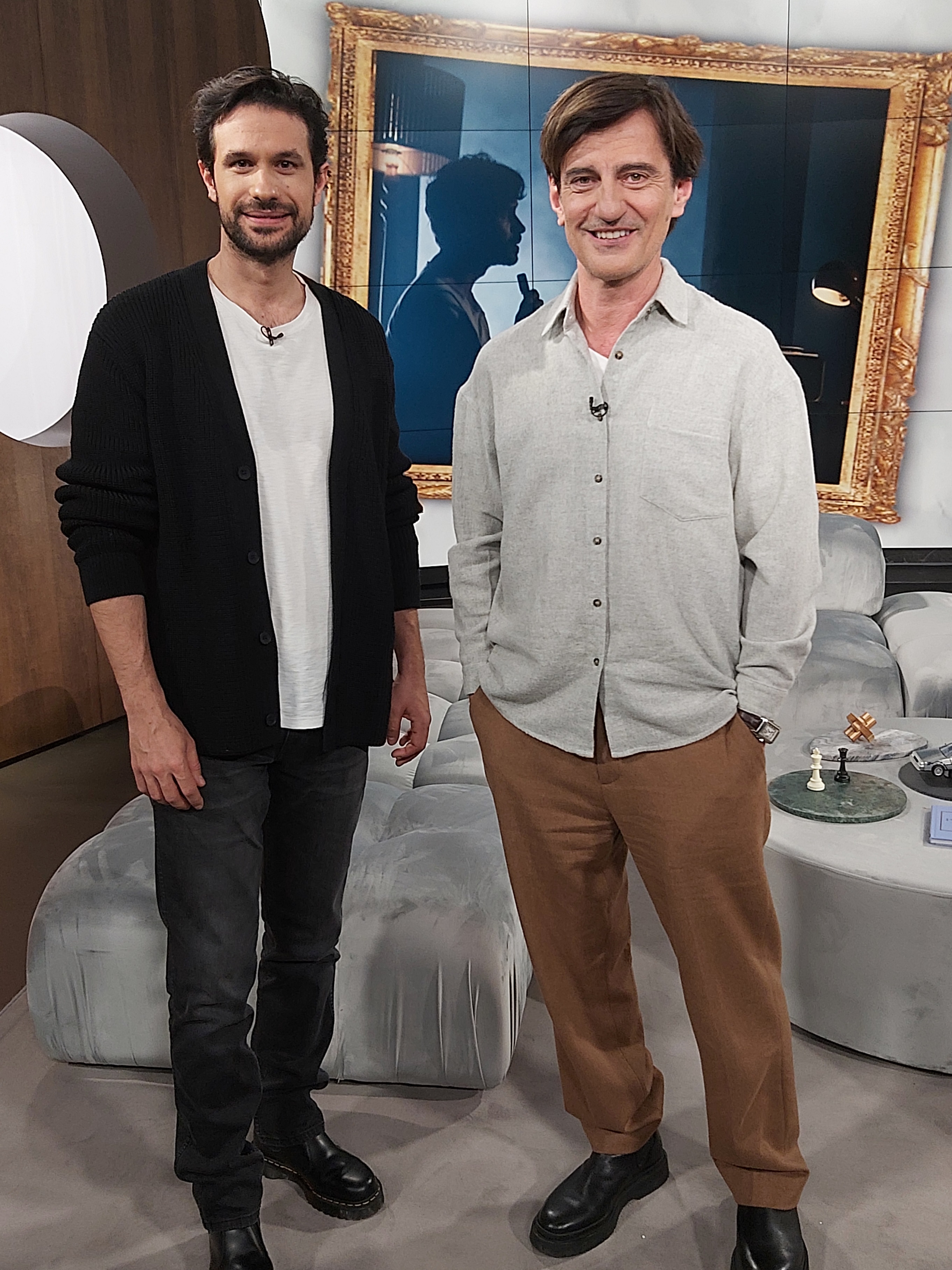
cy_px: 635
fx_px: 953
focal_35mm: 26
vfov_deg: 67.3
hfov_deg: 53.1
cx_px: 476
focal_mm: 3.92
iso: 125
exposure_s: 1/50
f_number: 1.7
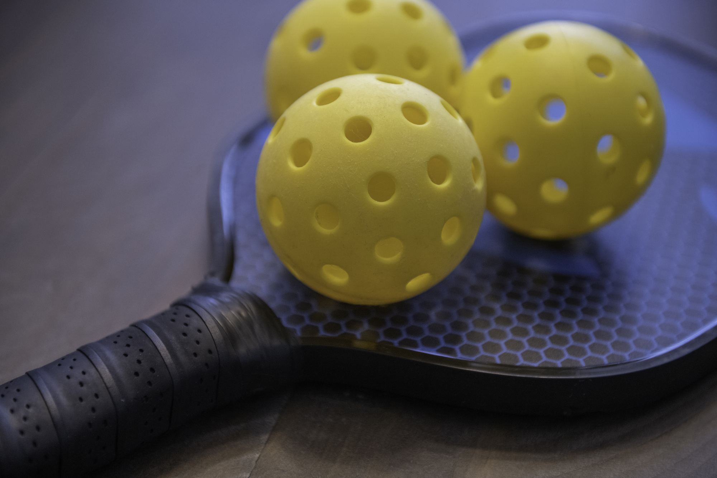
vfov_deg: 19.5
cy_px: 239
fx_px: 1394
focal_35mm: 70
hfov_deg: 28.8
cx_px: 358
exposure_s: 1/80
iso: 2500
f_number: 3.5
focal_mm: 70
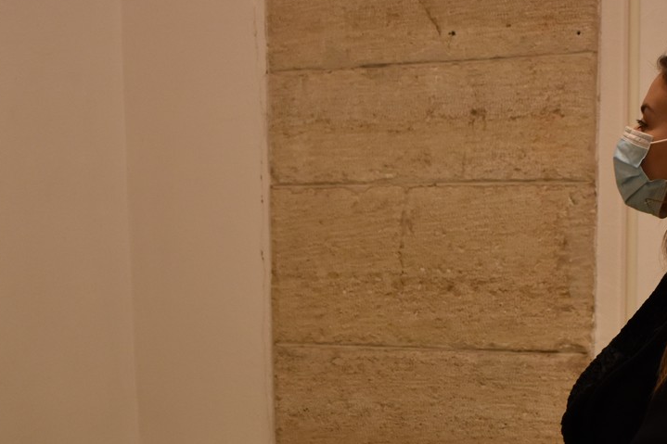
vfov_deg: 19.1
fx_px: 1299
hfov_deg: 28.7
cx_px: 431
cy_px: 392
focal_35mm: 70
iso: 800
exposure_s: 1/160
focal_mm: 21
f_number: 3.8
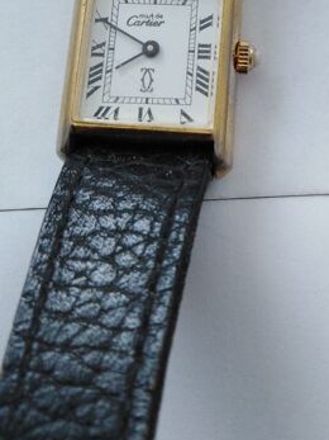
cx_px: 243
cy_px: 74
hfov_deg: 29.8
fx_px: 609
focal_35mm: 48
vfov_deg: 37.9
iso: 102
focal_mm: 3.46
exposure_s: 1/60
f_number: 2.2
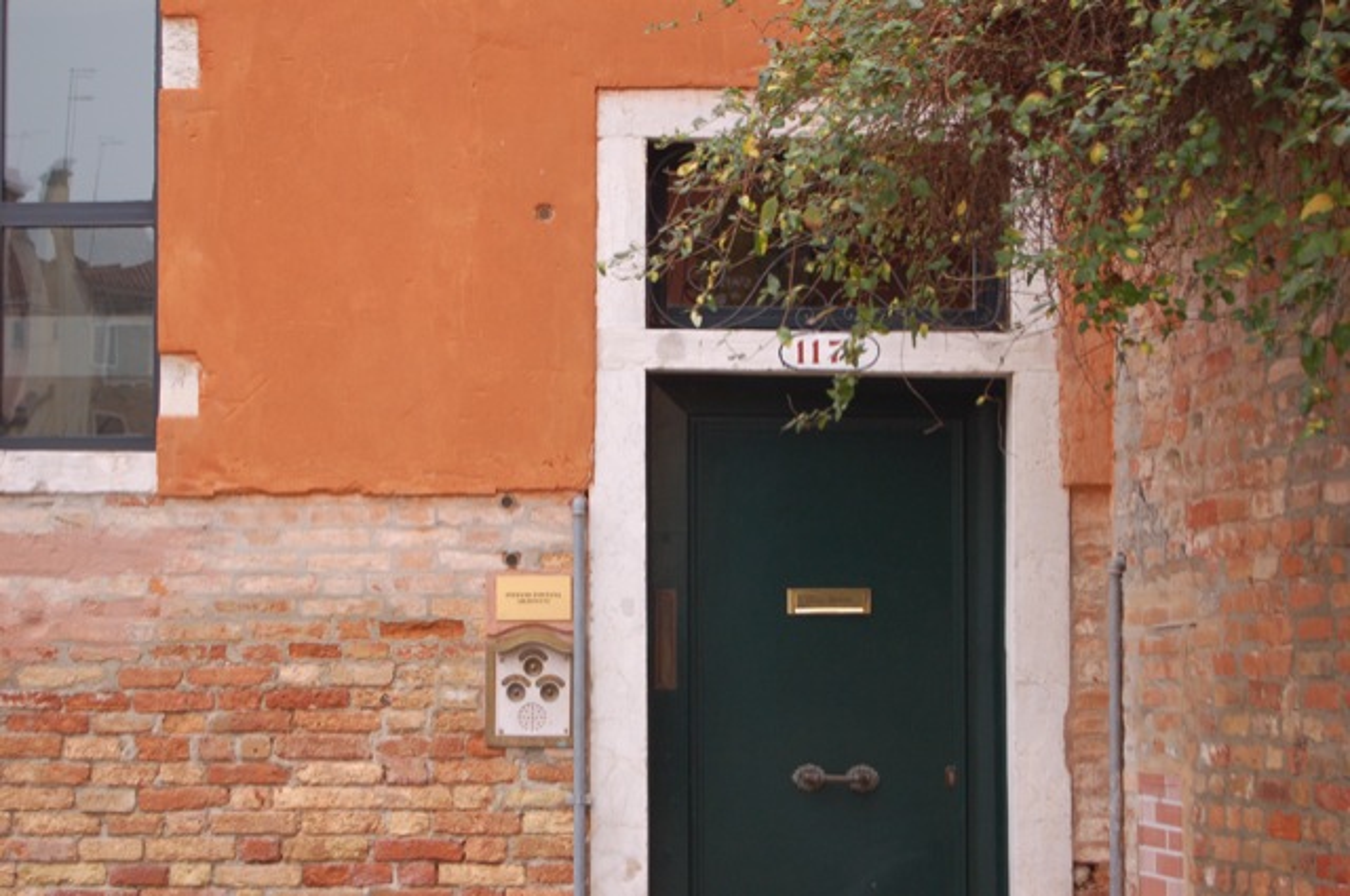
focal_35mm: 82
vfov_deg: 16.5
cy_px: 448
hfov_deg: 24.6
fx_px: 3090
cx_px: 675
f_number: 5.6
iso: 400
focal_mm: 55
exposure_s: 1/50
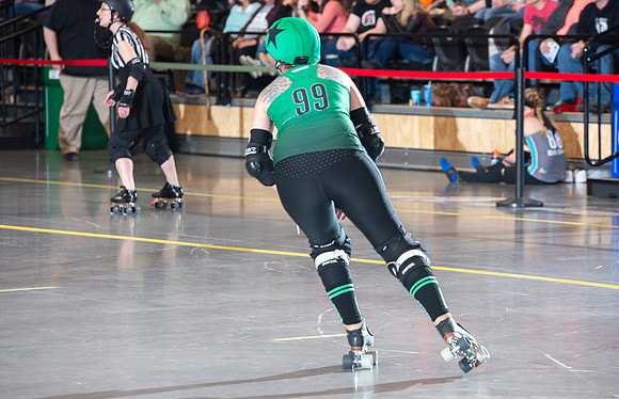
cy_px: 192
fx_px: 3423
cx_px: 333
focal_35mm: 201
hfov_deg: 10.3
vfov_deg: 6.7
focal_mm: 185
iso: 640
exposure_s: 1/160
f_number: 5.6
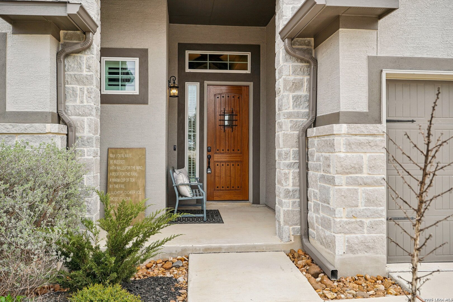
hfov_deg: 58.7
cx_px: 226
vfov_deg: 41.1
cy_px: 151
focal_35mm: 32
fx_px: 403
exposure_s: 1/60
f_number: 8
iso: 100
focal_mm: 32
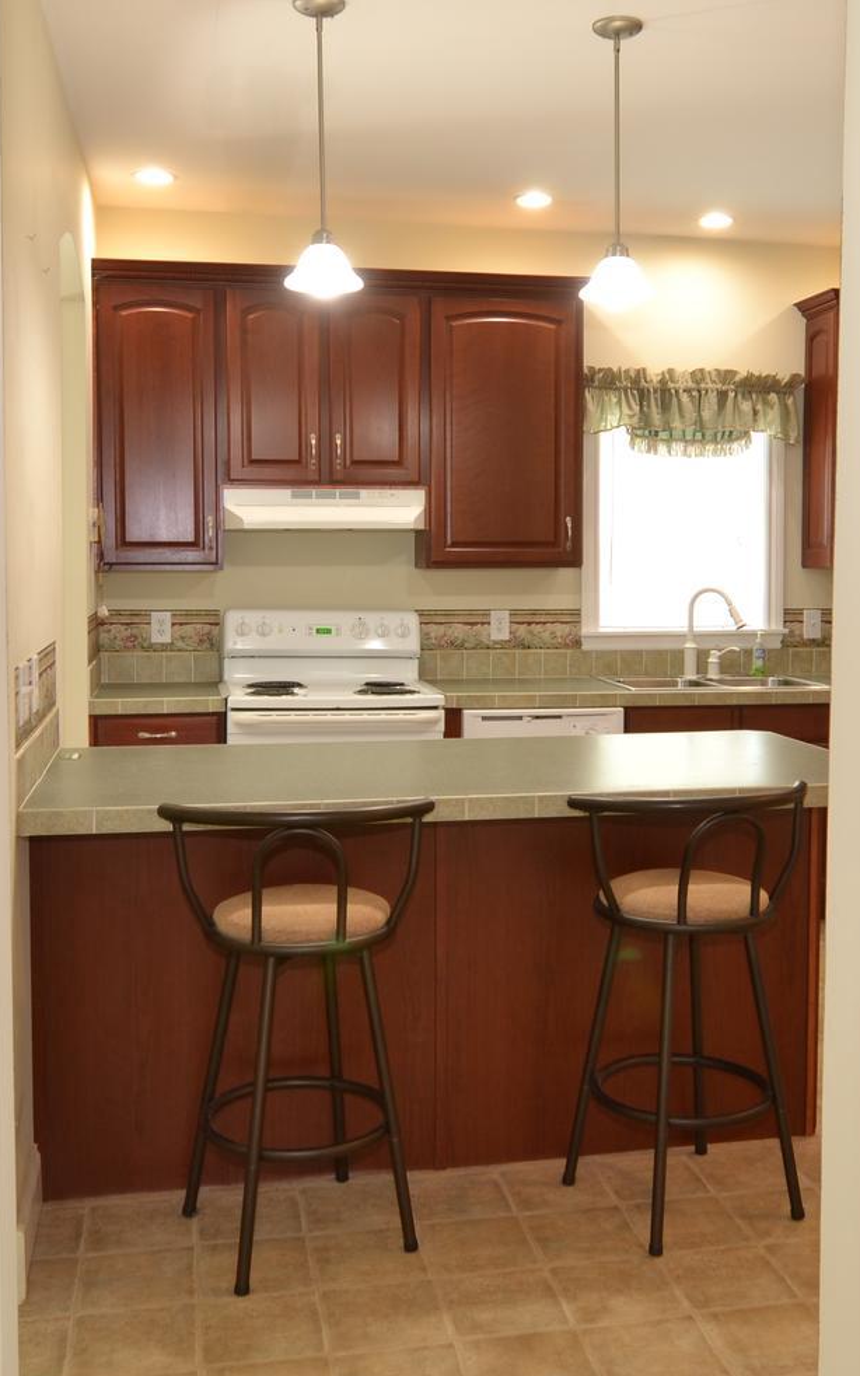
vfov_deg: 55.1
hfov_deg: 36.2
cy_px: 619
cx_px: 478
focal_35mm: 35
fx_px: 1314
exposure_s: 1/2
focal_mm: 11
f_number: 7.1
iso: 100
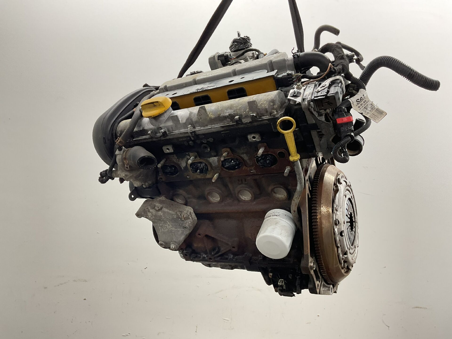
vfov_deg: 48.2
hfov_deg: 61.7
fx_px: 379
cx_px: 226
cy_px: 170
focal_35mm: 29
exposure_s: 1/50
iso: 50
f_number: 1.8
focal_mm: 3
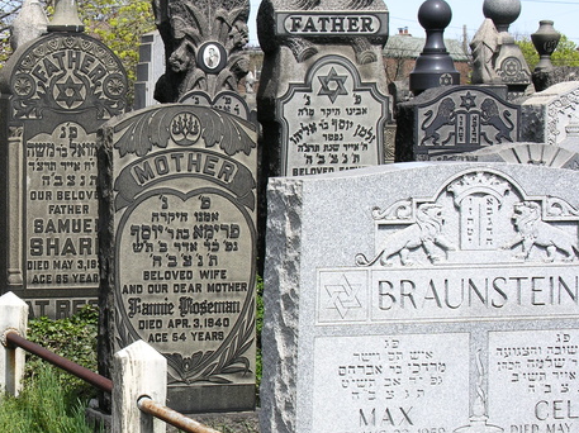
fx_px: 1855
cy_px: 267
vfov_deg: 13.3
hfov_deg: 17.5
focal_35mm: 111
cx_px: 84
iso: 50
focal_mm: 16.4
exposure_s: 1/210
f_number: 5.6
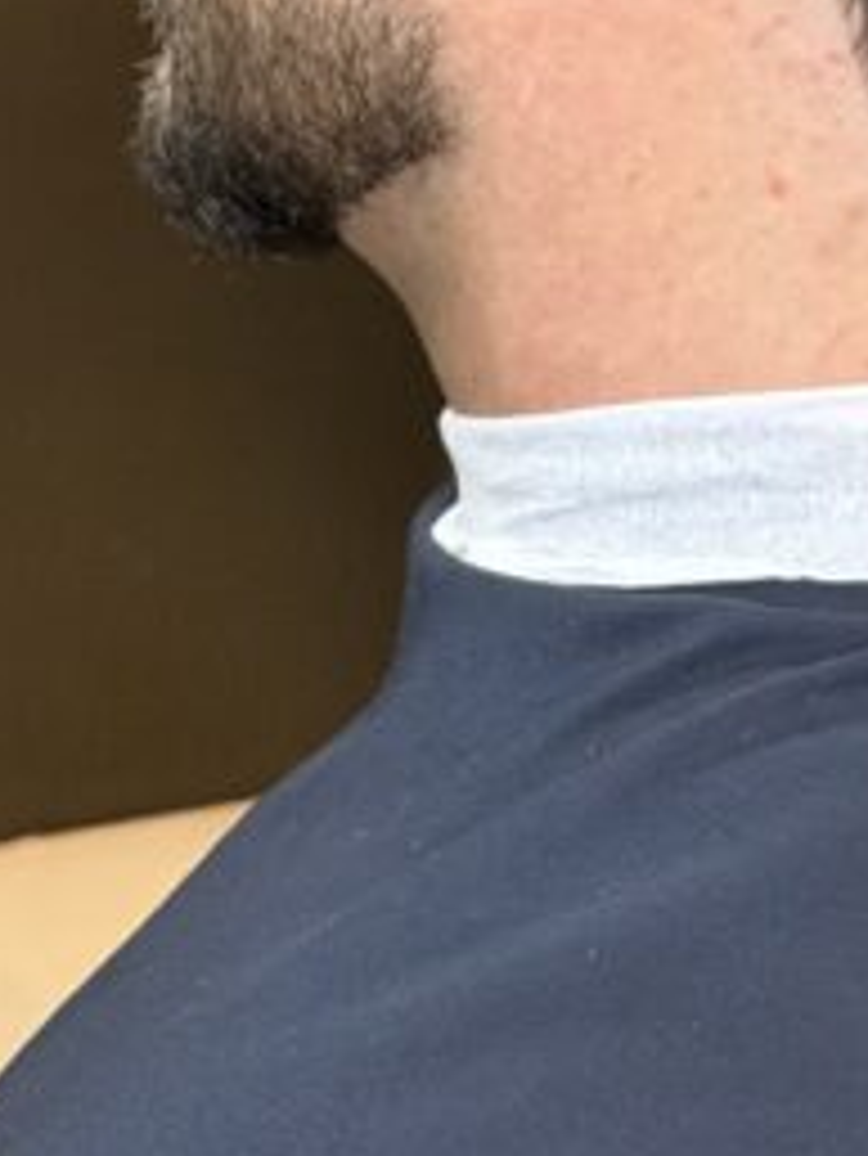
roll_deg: -1.6
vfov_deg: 10.0
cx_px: 621
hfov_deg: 7.8
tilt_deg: -10.8
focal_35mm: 191
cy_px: -706
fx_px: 6381
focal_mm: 6.76
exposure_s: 1/60
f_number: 1.78
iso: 250
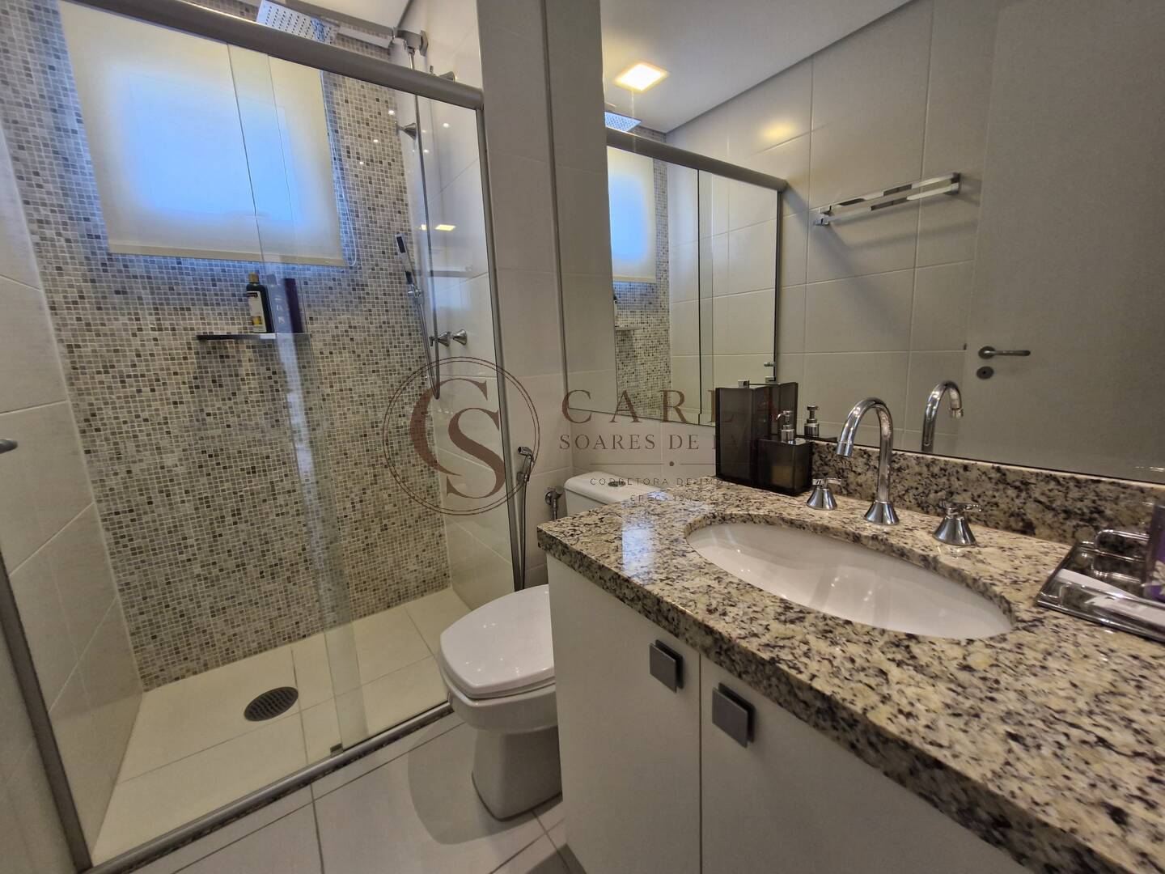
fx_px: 438
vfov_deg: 89.9
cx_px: 582
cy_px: 437
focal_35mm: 13
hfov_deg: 106.2
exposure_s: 1/60
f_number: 2.2
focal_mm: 1.74
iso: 160
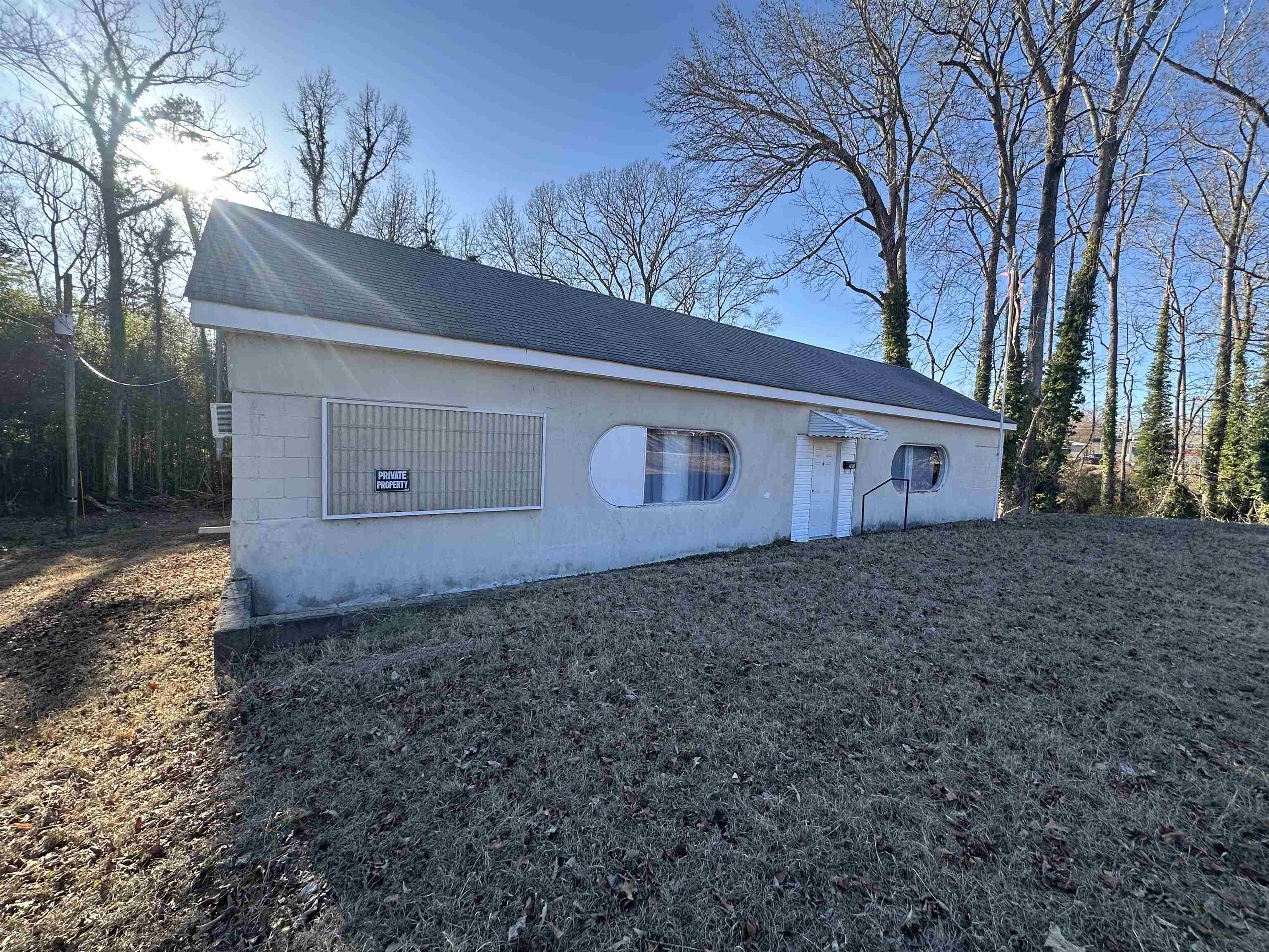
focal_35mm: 14
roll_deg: -1.0
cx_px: 634
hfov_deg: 102.1
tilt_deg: -5.2
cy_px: 476
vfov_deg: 85.7
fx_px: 513
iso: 40
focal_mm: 2.22
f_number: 2.2
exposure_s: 1/370
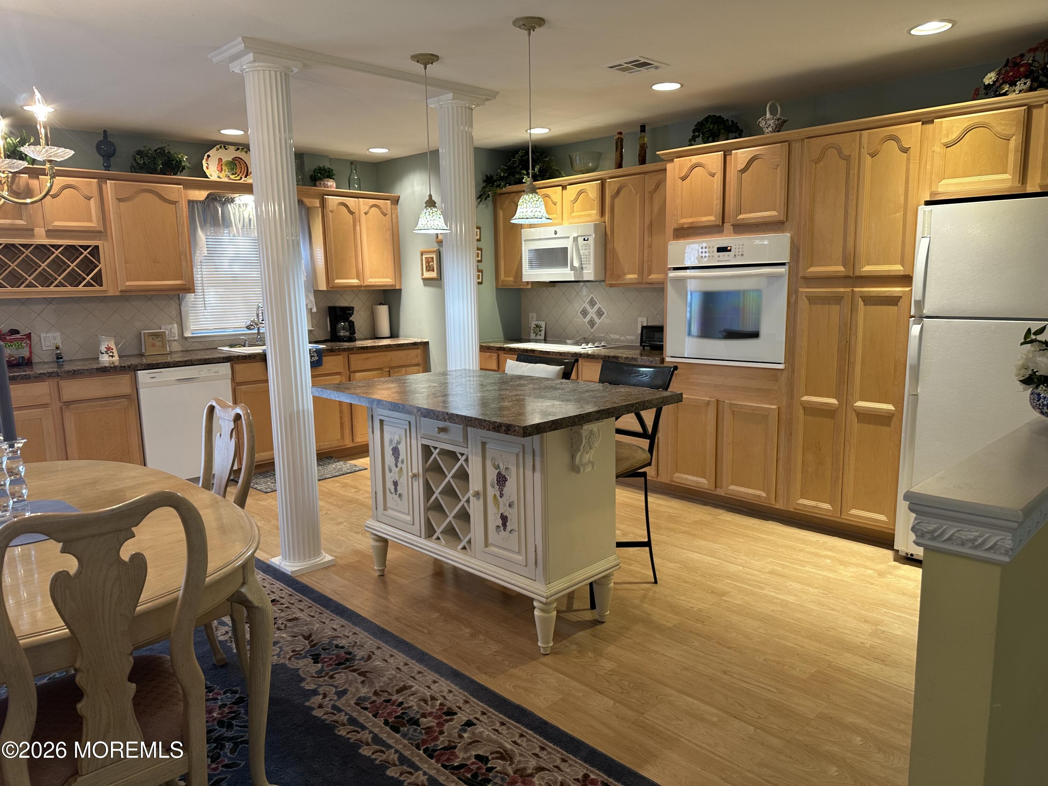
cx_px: 524
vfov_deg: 56.8
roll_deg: -0.3
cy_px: 393
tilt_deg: -10.1
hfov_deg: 71.6
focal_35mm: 24
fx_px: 727
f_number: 1.78
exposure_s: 1/60
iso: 125
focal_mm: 6.86
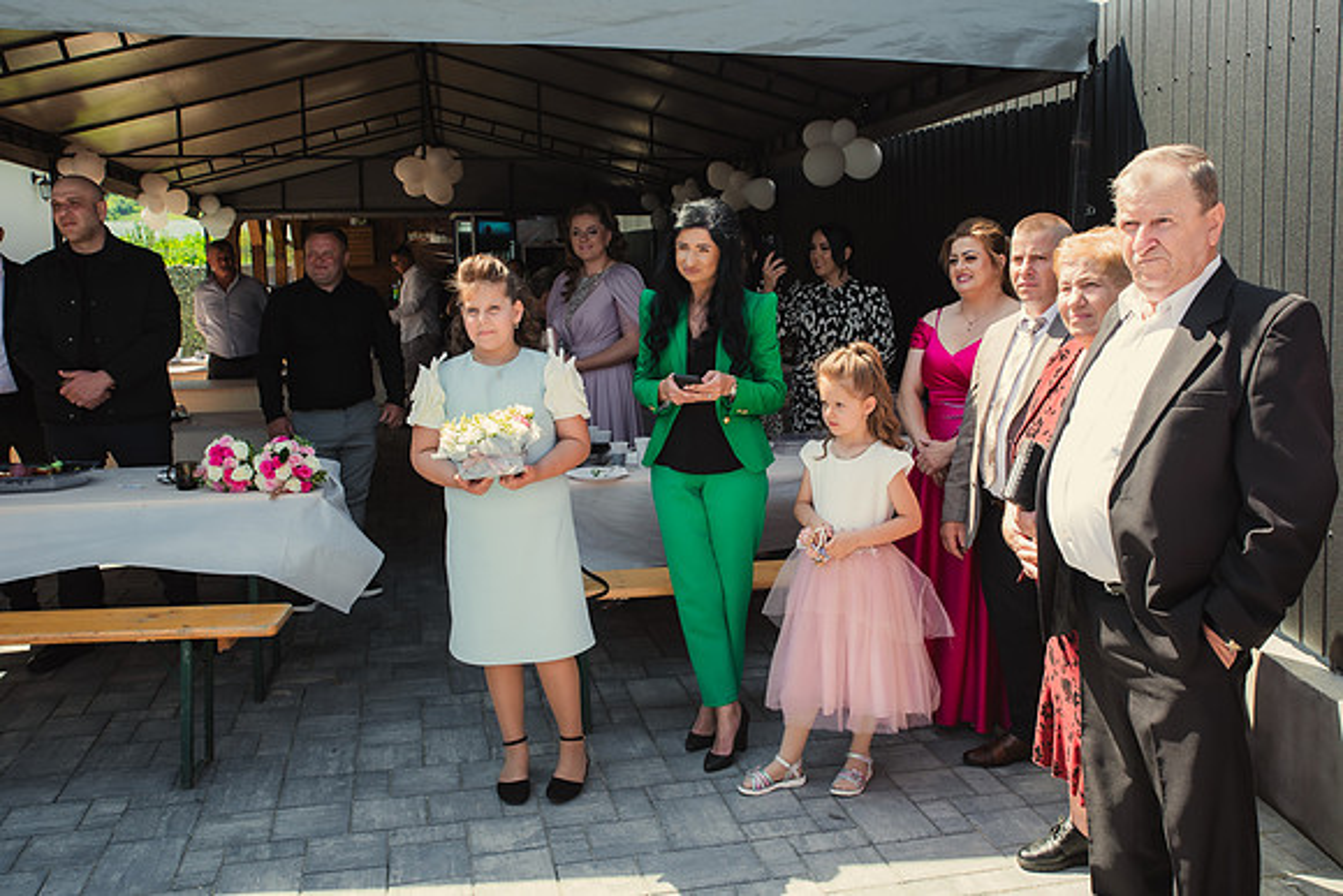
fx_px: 1241
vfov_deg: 39.7
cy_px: 415
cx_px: 721
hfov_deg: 56.8
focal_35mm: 33
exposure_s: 1/160
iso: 200
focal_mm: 31
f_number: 6.3
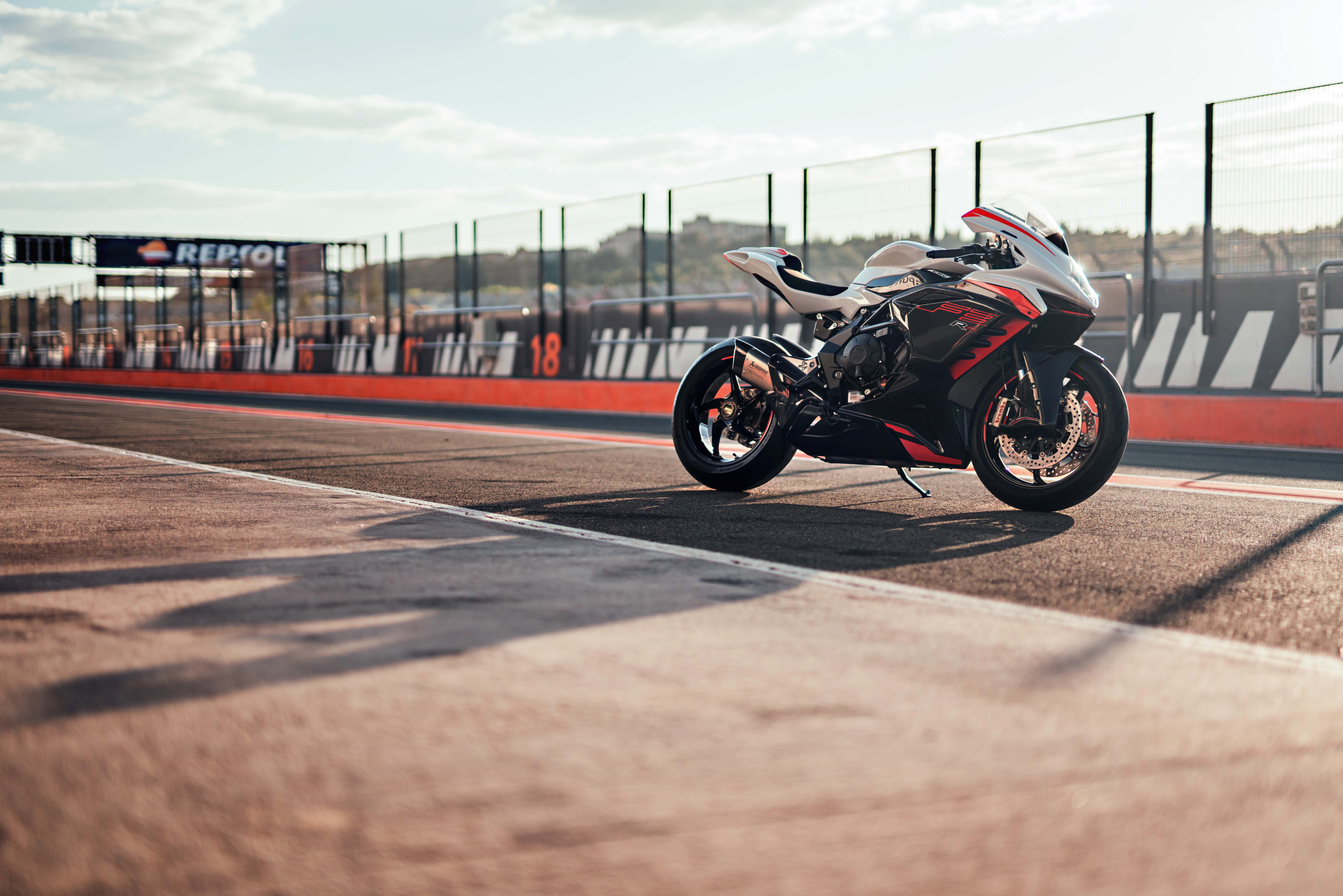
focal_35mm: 50
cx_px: 672
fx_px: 1865
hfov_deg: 39.6
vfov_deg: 27.0
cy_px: 448
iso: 100
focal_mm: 50
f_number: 1.4
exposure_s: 1/1250
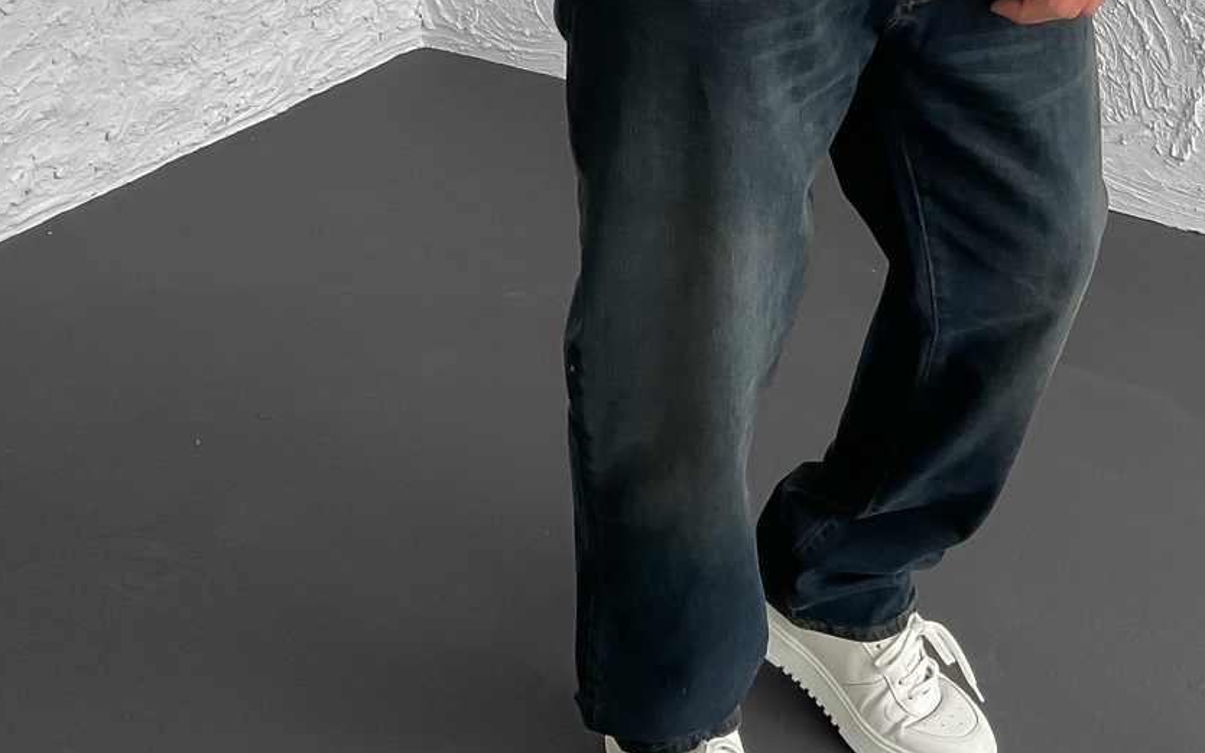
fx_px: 1937
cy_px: -121
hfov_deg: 34.2
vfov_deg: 20.7
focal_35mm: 59
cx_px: 815
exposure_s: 1/120
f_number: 1.8
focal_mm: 3
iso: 64
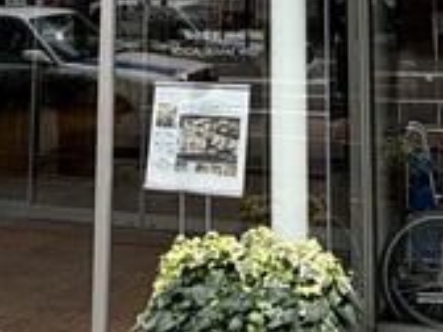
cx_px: 280
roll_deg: -0.1
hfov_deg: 28.1
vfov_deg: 19.0
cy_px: -153
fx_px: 883
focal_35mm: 69
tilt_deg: +9.1
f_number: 2.2
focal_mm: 2.22
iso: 40
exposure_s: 1/243
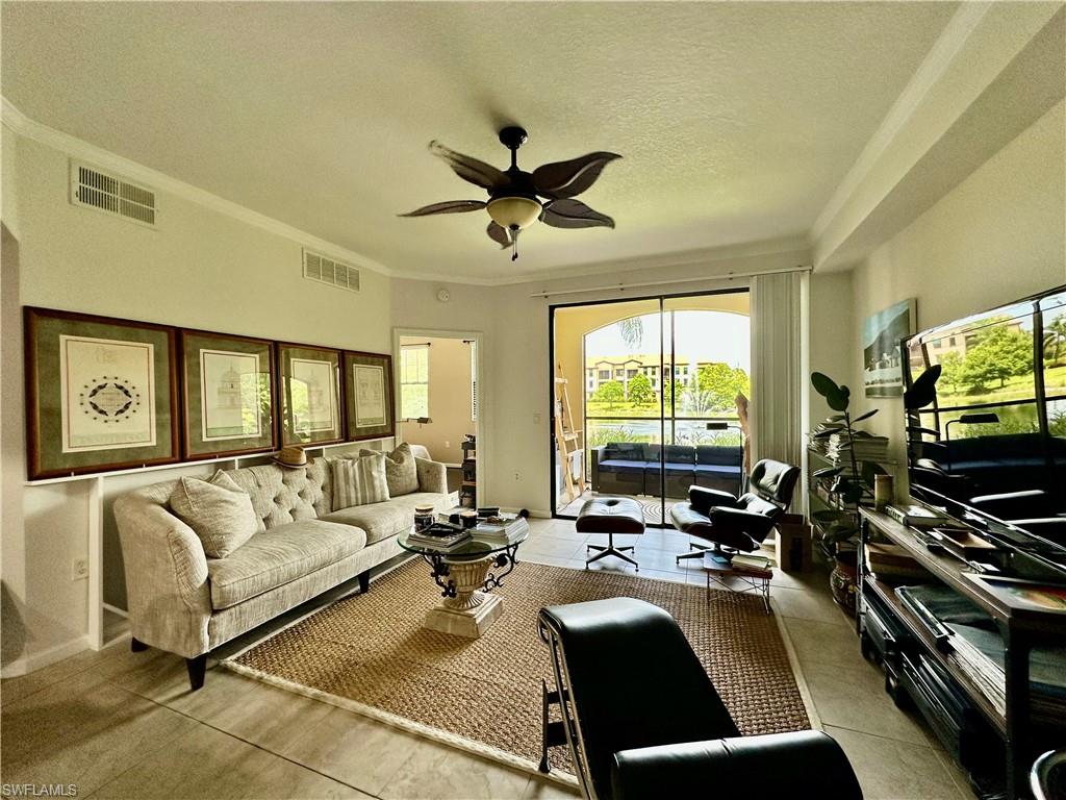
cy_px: 400
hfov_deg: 102.1
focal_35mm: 14
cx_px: 533
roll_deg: +0.8
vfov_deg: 85.7
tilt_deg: -0.7
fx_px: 431
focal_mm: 2.22
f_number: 2.2
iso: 125
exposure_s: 1/99
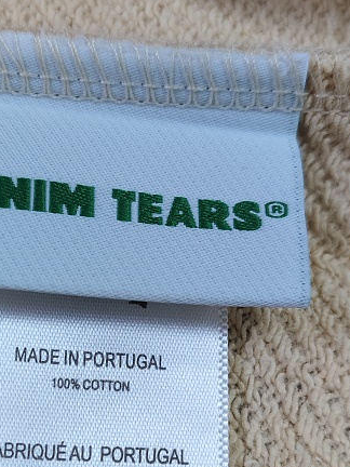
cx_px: 121
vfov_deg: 31.9
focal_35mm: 60
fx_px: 809
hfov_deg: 24.3
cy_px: 315
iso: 1296
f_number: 1.88
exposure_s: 1/100
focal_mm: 5.56
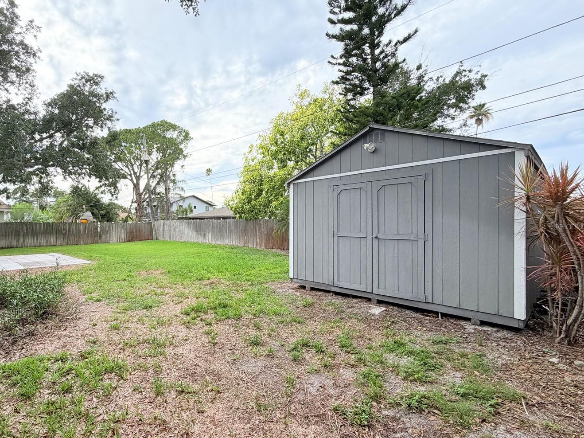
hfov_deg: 90.0
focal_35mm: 17
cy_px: 226
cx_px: 238
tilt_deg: -1.0
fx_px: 287
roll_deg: +1.3
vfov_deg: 74.7
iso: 32
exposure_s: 1/770
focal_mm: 2.22
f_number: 2.2
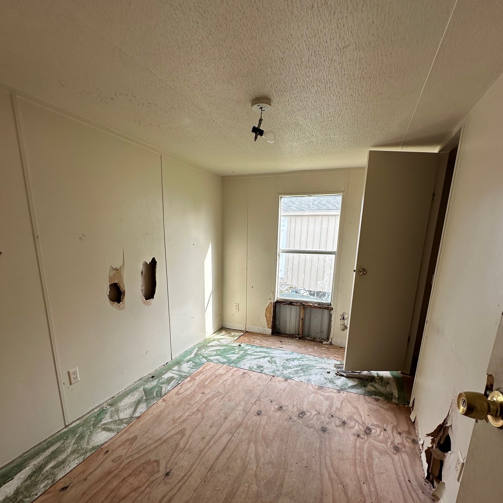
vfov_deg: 82.9
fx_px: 279
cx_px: 247
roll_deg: -2.8
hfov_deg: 84.0
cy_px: 304
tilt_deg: -13.2
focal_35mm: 17
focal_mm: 2.22
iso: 40
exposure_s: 1/130
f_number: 2.2
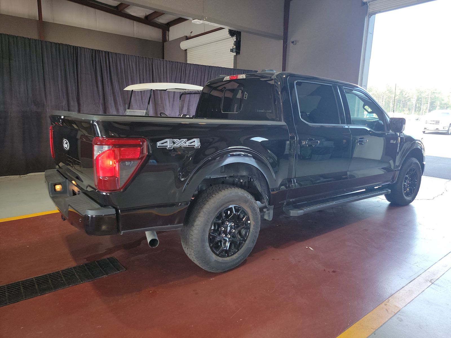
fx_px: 313
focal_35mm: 24
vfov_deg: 56.8
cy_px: 169
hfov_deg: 71.6
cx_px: 226
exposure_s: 1/59
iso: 167
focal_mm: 6.7
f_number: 1.8
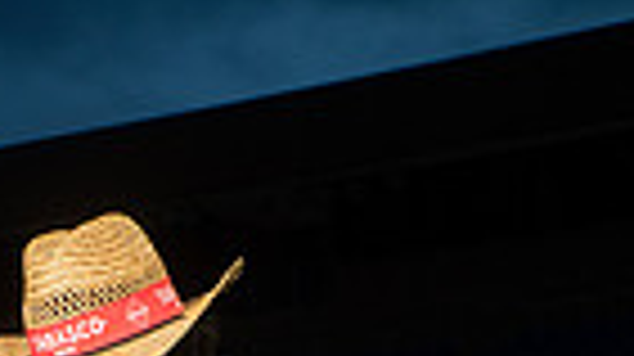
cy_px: 991
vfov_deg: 6.9
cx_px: 139
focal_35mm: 161
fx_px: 2704
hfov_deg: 13.3
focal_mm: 48
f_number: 7.1
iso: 800
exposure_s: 1/320
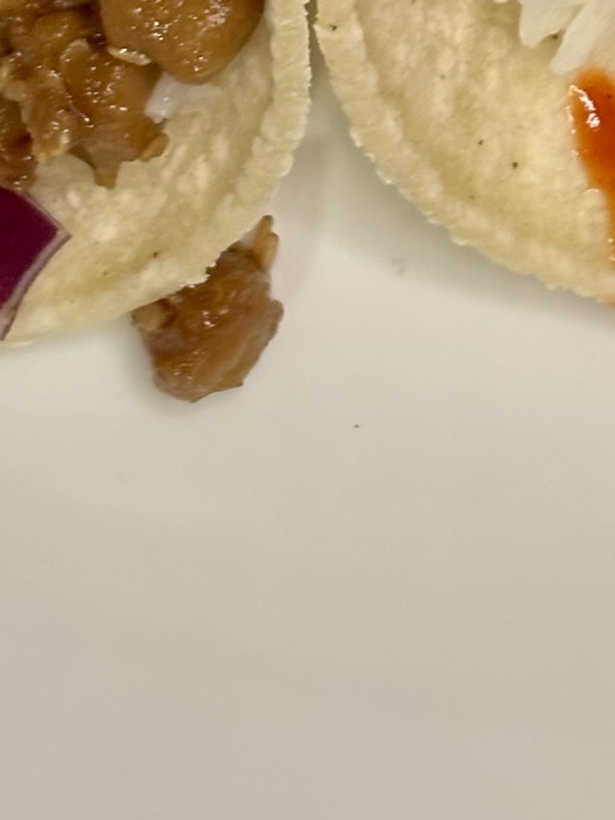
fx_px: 4005
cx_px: 469
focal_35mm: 169
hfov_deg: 8.8
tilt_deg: -83.1
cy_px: -439
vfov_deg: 11.2
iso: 200
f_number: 1.6
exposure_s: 1/40
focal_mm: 5.96
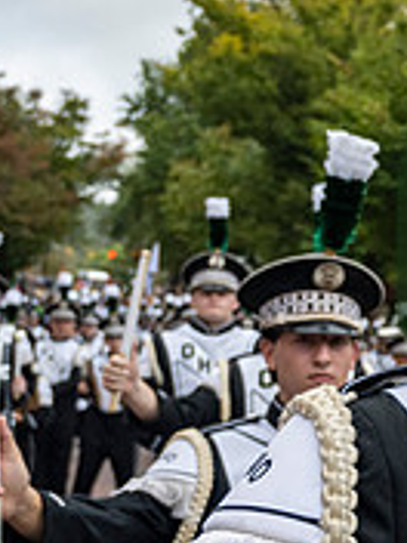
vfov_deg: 25.7
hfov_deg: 17.3
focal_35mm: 76
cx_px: 629
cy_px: 276
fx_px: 1191
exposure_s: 1/1600
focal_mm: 24
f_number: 4
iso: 640
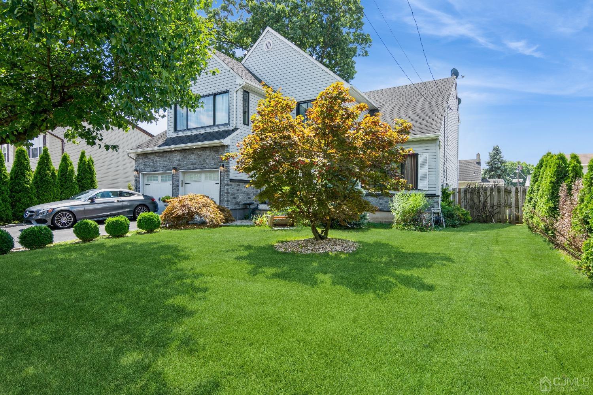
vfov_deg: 67.4
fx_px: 296
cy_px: 198
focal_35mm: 18
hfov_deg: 90.0
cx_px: 296
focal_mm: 12
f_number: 8
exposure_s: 1/100
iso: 100
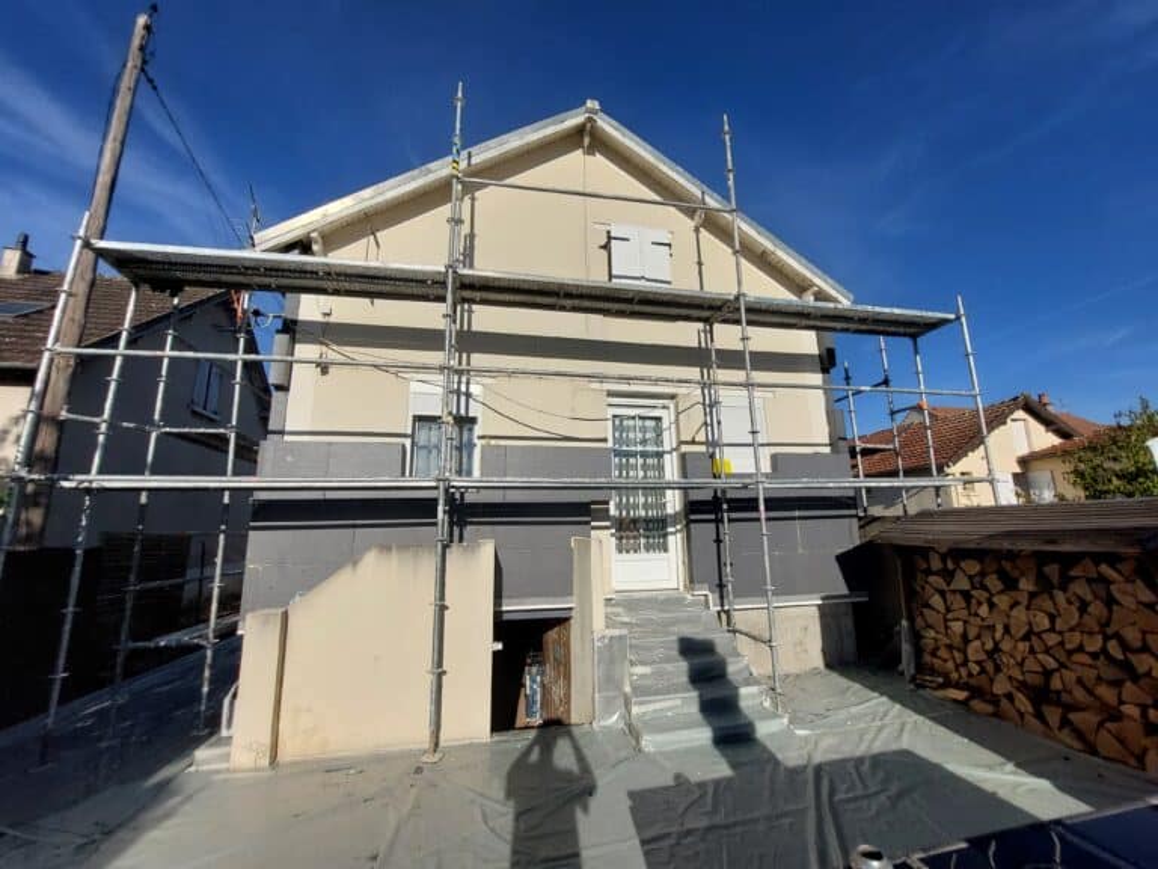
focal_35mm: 13
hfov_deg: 106.2
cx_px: 579
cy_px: 434
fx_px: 435
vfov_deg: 89.9
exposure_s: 1/3912
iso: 64
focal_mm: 1.74
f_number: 2.2
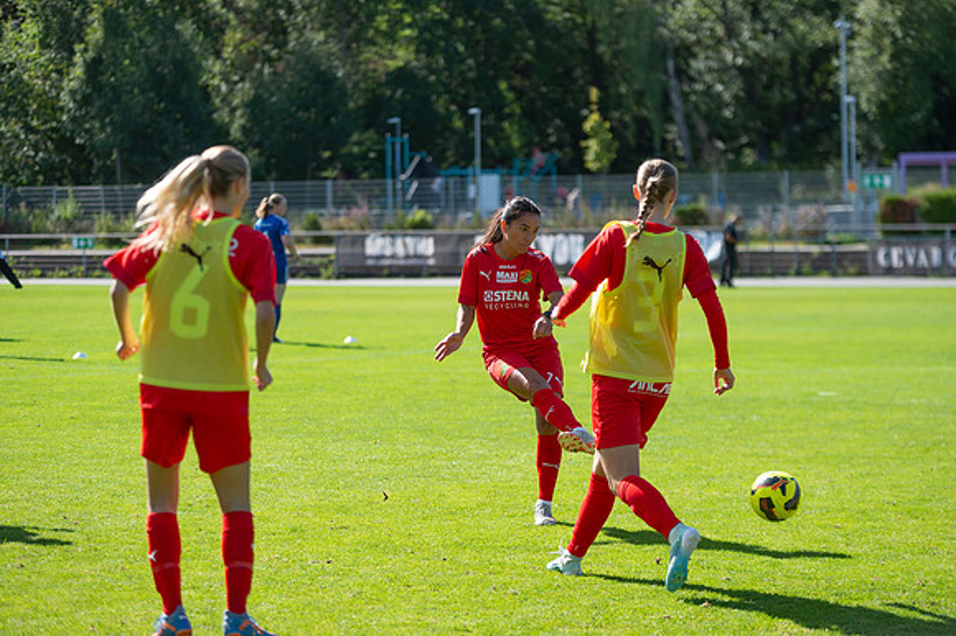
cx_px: 478
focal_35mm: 112
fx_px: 2972
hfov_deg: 18.3
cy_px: 318
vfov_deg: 12.2
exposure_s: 1/2500
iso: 250
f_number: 3.2
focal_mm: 112
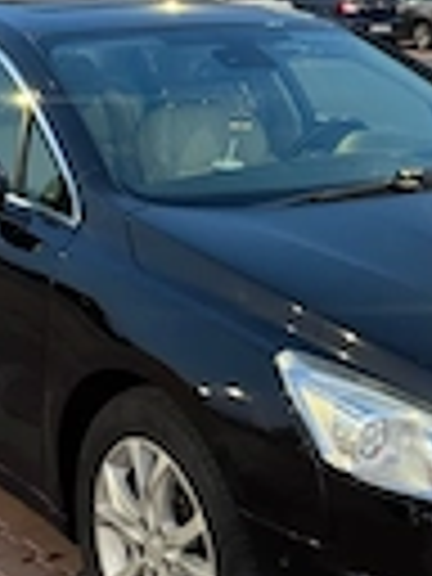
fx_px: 1248
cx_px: 302
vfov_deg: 25.8
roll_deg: -0.6
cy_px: 176
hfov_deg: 19.6
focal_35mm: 75
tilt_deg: -9.0
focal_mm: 6.76
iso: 500
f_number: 1.78
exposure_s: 1/50
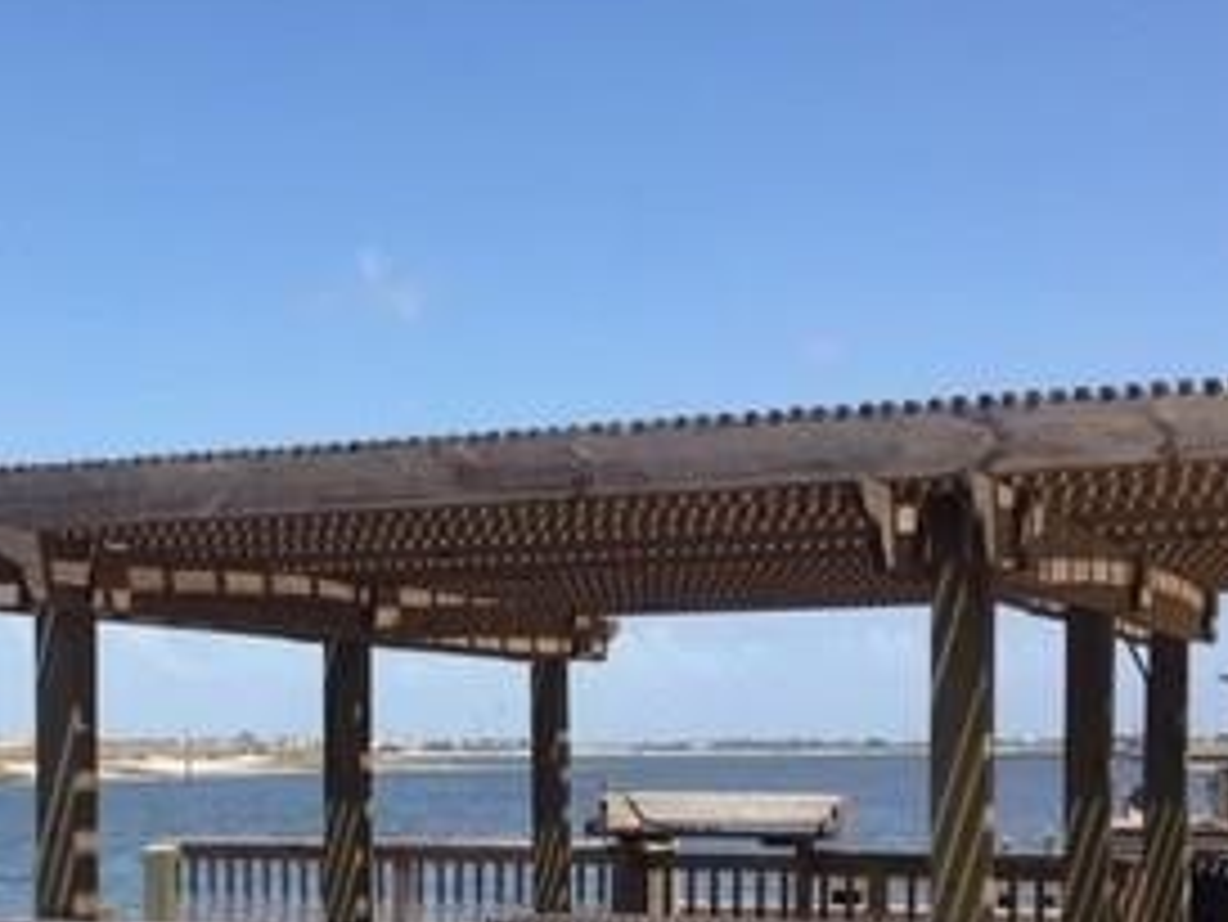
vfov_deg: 21.0
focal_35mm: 68
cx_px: 283
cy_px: 904
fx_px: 2413
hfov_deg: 28.1
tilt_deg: -1.6
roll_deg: -0.9
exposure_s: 1/1350
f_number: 2.2
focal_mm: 4.15
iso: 25
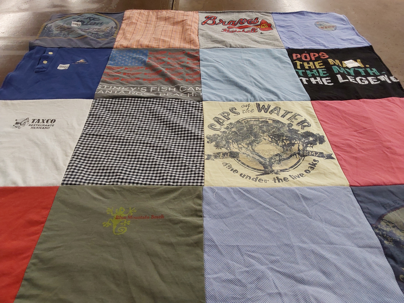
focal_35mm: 28
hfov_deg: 63.4
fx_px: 327
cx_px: 202
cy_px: 152
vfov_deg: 49.7
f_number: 1.9
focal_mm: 2.91
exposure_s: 1/60
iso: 100
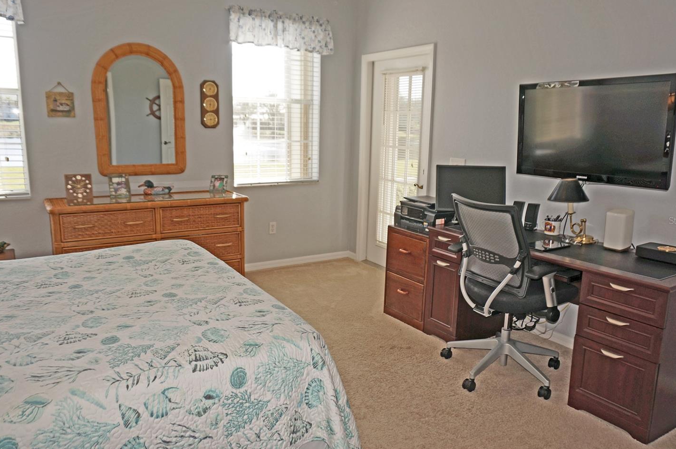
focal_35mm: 27
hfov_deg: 67.4
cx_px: 331
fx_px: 506
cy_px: 220
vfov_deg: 47.8
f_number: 4.5
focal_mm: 16
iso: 100
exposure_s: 1/100
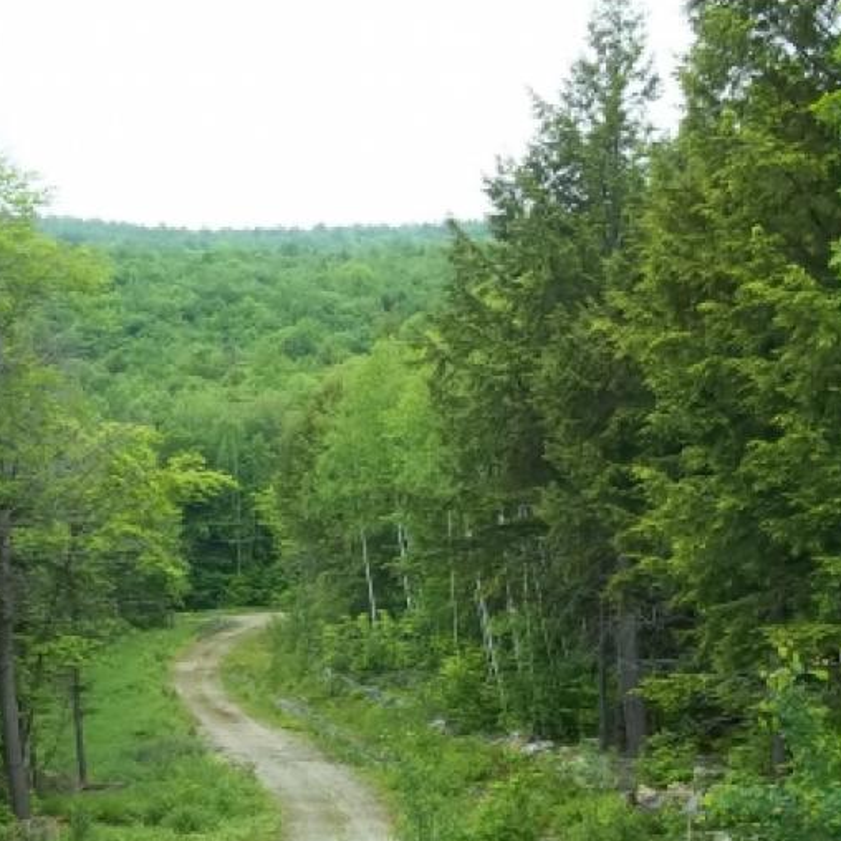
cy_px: 630
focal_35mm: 57
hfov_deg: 29.8
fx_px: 1567
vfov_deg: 29.6
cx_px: 281
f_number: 2.9
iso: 80
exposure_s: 1/200
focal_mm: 5.7
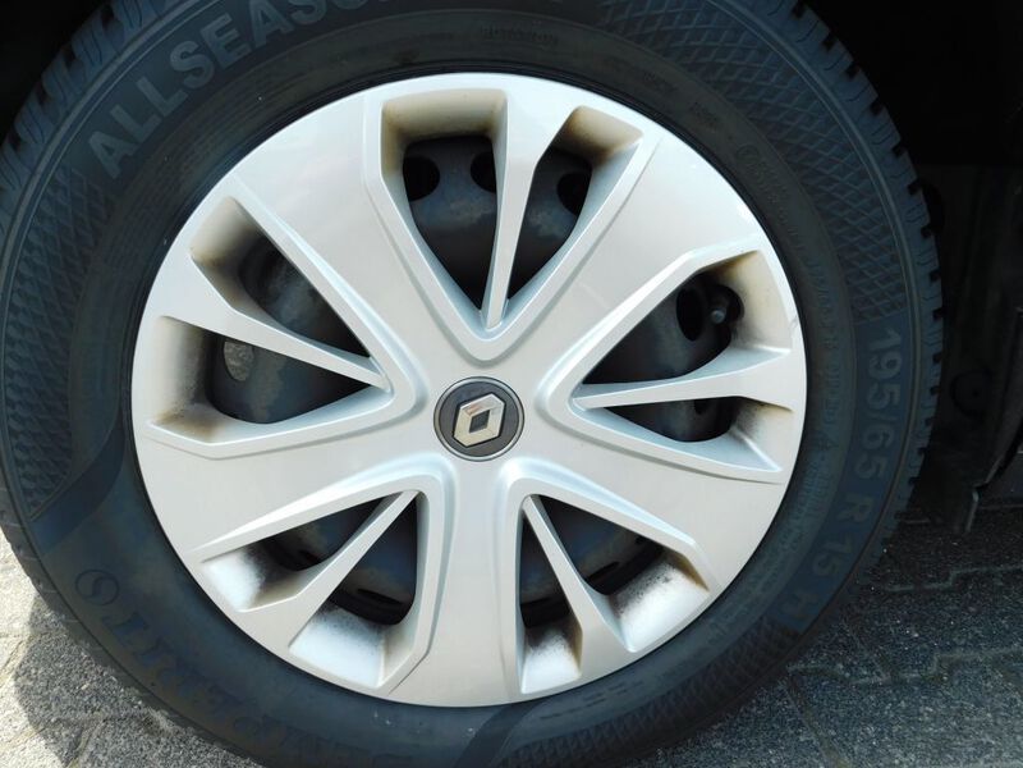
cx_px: 512
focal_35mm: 30
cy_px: 384
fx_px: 887
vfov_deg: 46.8
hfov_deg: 60.0
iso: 125
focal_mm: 5.3
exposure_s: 1/250
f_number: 3.2
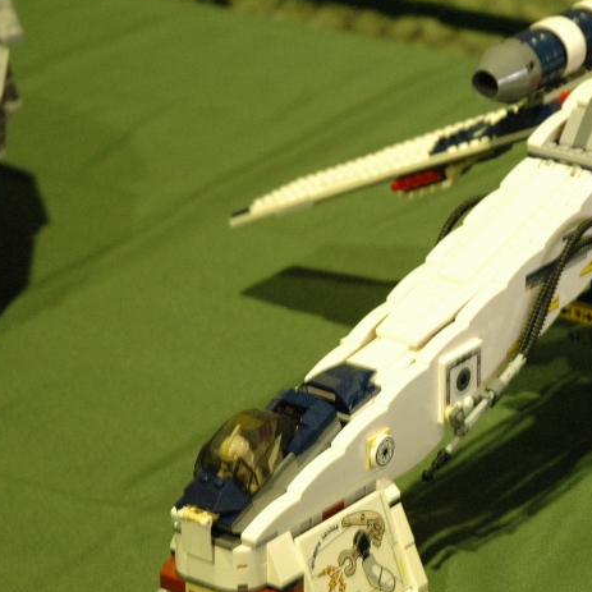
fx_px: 2998
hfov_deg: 11.2
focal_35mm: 155
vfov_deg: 11.3
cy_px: 334
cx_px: 540
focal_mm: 55
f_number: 4.5
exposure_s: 1/10
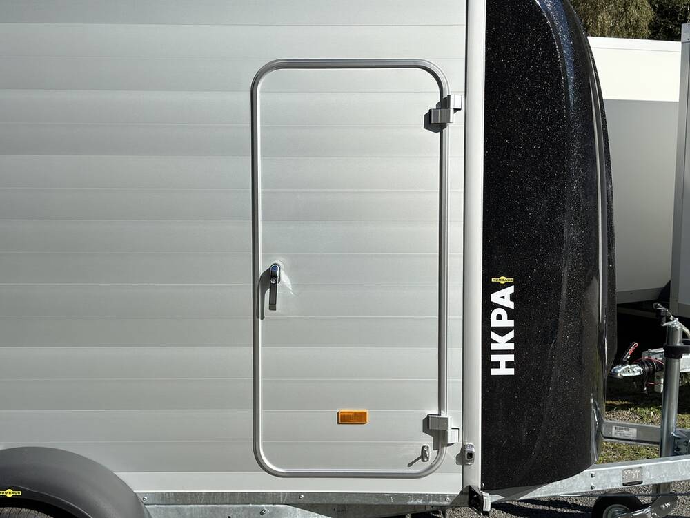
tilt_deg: -7.5
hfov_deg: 39.7
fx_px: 957
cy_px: 259
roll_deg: +1.3
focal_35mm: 48
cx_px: 345
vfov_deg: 30.3
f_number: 1.78
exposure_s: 1/8929
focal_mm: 6.86
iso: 100
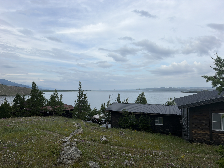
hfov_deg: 71.6
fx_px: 155
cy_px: 84
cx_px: 112
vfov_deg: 56.8
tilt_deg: +1.2
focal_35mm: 24
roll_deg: +1.0
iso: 80
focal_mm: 6.76
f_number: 1.78
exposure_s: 1/3145
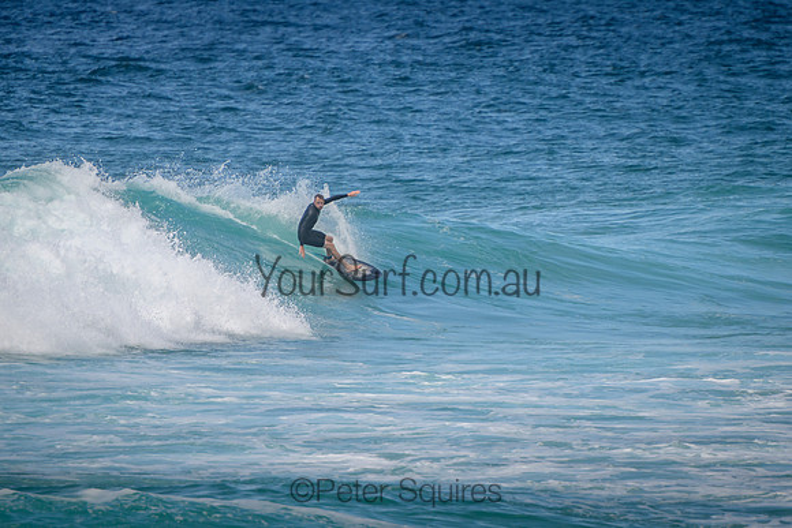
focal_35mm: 549
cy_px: 189
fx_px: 12088
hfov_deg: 3.8
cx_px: 544
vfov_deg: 2.5
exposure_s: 1/2000
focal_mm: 400
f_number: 5.6
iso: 360
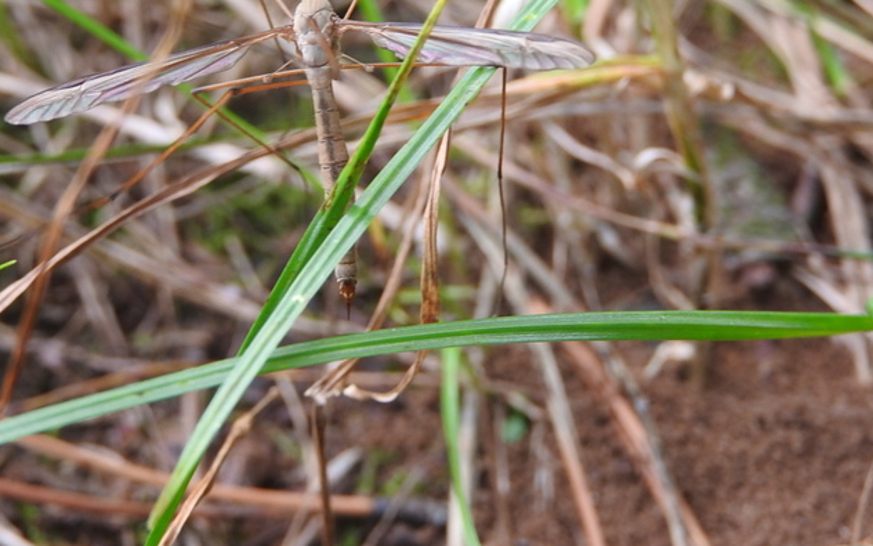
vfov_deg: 14.0
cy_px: 120
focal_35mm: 93
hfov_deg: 22.3
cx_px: 353
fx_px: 2213
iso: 100
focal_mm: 11.6
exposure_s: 1/60
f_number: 4.2
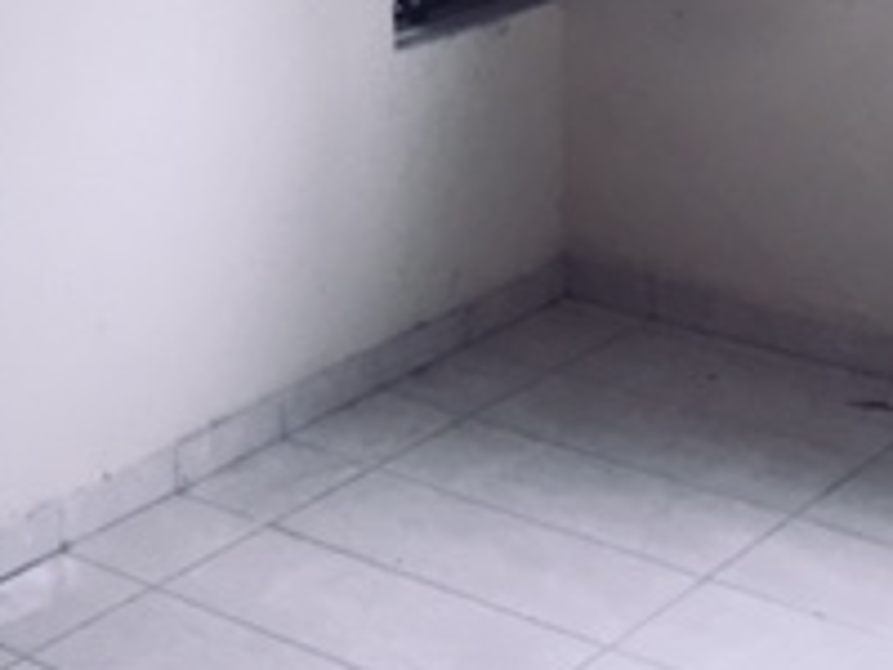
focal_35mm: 93
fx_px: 2399
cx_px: -246
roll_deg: +0.1
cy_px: -344
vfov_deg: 14.7
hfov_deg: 19.5
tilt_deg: -3.8
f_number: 2.2
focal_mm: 4.15
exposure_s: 1/33
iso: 125
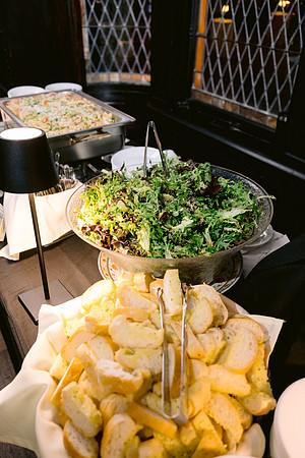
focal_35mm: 28
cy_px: 229
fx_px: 356
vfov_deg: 65.5
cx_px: 152
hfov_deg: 46.4
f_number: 3.5
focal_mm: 28
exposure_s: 1/80
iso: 1600
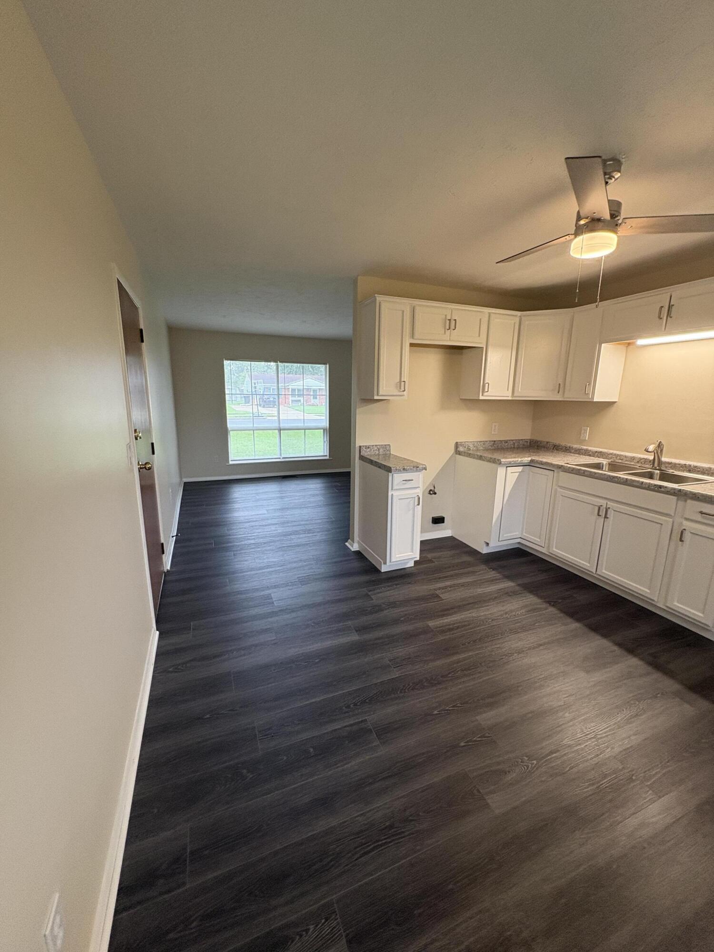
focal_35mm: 14
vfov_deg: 102.1
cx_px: 357
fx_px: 385
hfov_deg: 85.7
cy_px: 476
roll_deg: -0.9
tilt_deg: -10.8
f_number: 2.2
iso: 250
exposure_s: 1/60
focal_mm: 2.22
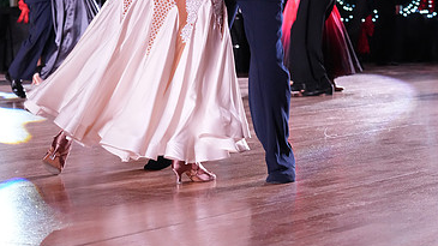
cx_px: 230
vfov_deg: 10.3
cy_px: -64
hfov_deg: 18.6
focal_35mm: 115
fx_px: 1335
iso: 4000
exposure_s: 1/320
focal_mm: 69
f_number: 4.5
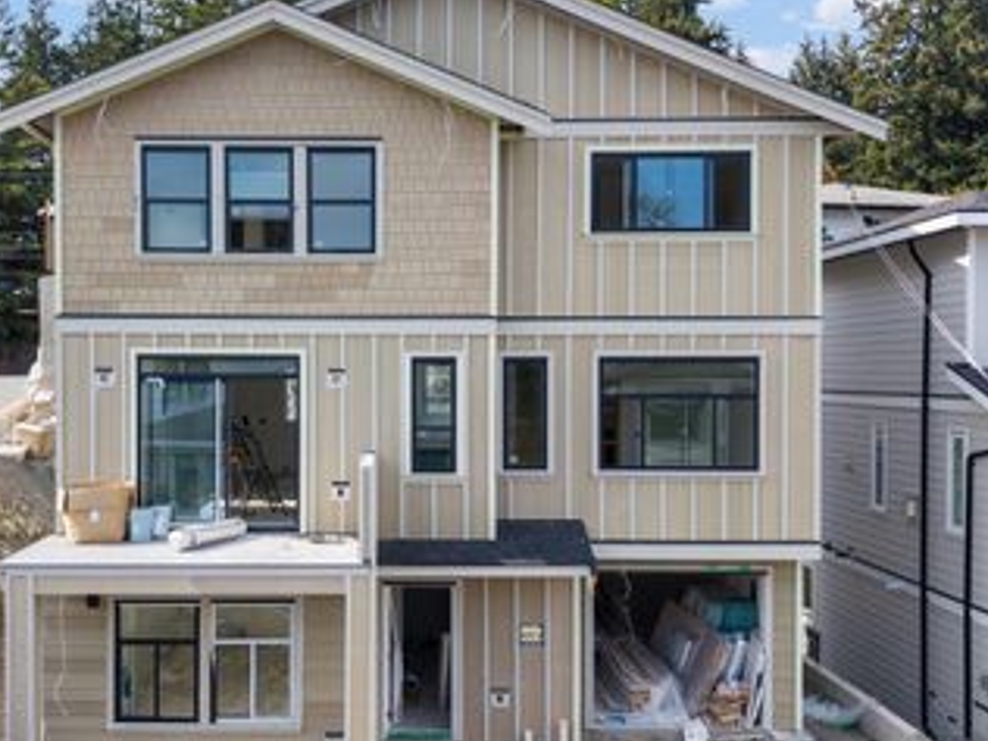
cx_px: 381
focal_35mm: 38
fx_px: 1085
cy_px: 377
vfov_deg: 37.7
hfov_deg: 48.6
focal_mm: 8.67
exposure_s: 1/180
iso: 200
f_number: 1.8
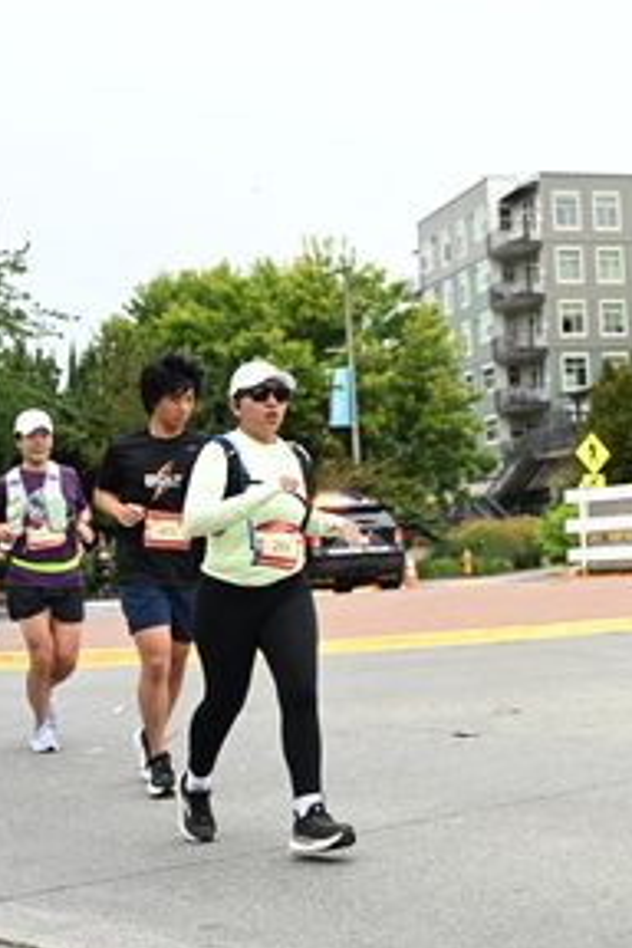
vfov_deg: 31.4
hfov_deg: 20.8
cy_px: 444
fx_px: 1684
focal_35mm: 64
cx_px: 565
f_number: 4
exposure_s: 1/800
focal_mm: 33.5
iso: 1600
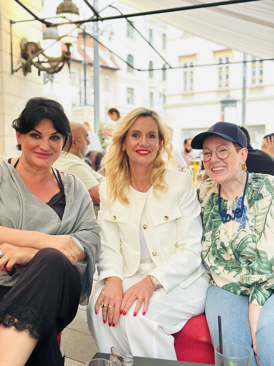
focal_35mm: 48
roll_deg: +0.5
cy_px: 183
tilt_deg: -2.3
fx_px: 507
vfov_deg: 39.7
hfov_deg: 30.3
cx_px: 137
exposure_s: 1/50
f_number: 1.78
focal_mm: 6.86
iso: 250
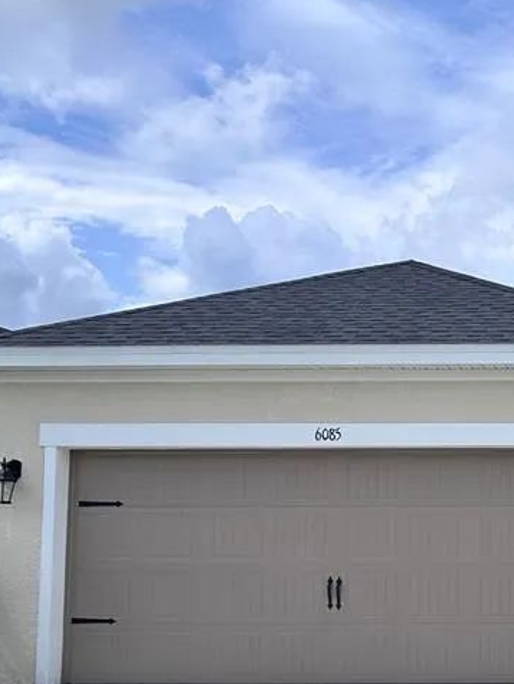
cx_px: 639
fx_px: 1107
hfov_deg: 23.5
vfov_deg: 33.9
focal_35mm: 56
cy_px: 475
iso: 50
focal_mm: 5.7
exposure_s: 1/5882
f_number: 1.5
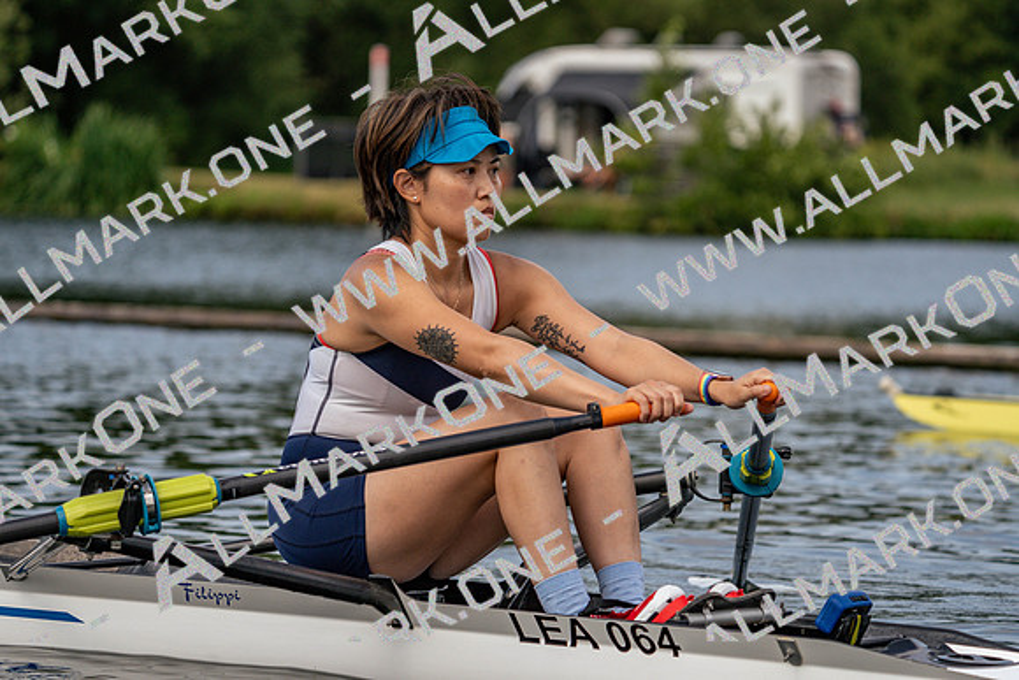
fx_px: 5662
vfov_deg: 6.9
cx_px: 510
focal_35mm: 200
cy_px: 340
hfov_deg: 10.3
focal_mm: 200
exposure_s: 1/1600
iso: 320
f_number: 5.6
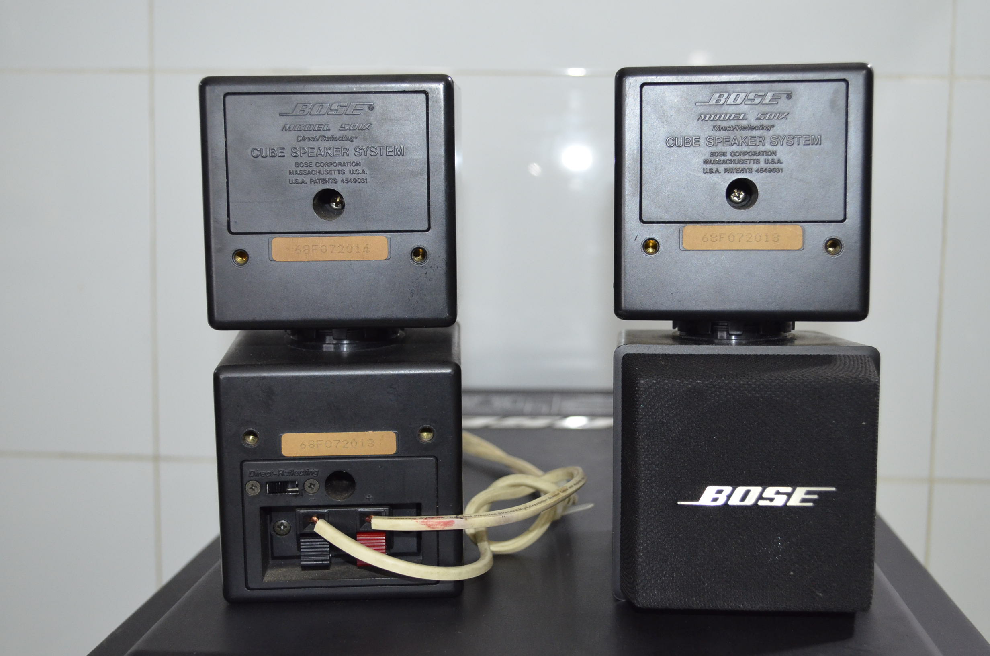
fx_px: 1194
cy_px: 328
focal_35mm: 44
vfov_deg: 30.7
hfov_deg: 45.0
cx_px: 495
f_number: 4.5
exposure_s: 1/60
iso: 1800
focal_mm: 29
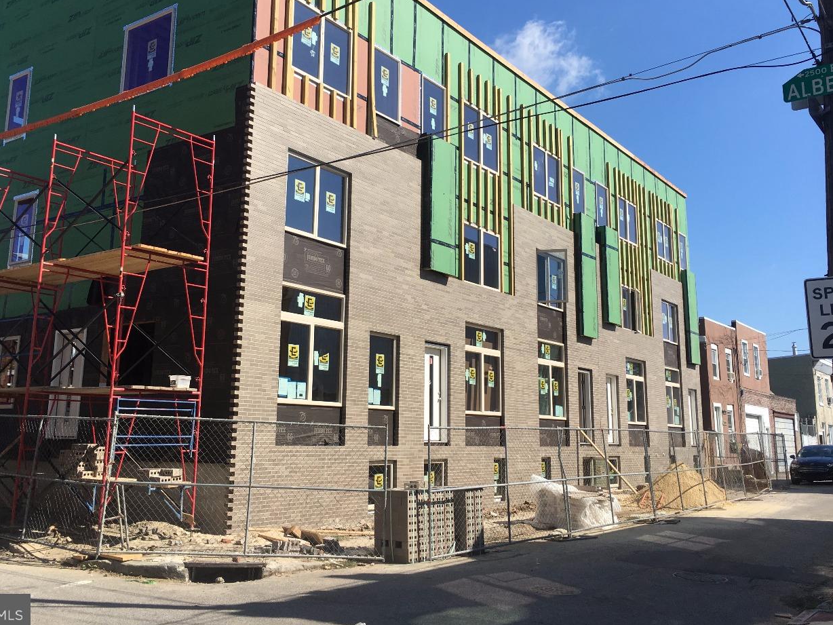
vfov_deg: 41.7
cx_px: 400
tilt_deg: +12.7
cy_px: 267
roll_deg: -0.9
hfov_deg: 53.9
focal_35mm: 34
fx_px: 818
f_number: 2.2
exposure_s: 1/1399
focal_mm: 4.15
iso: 25
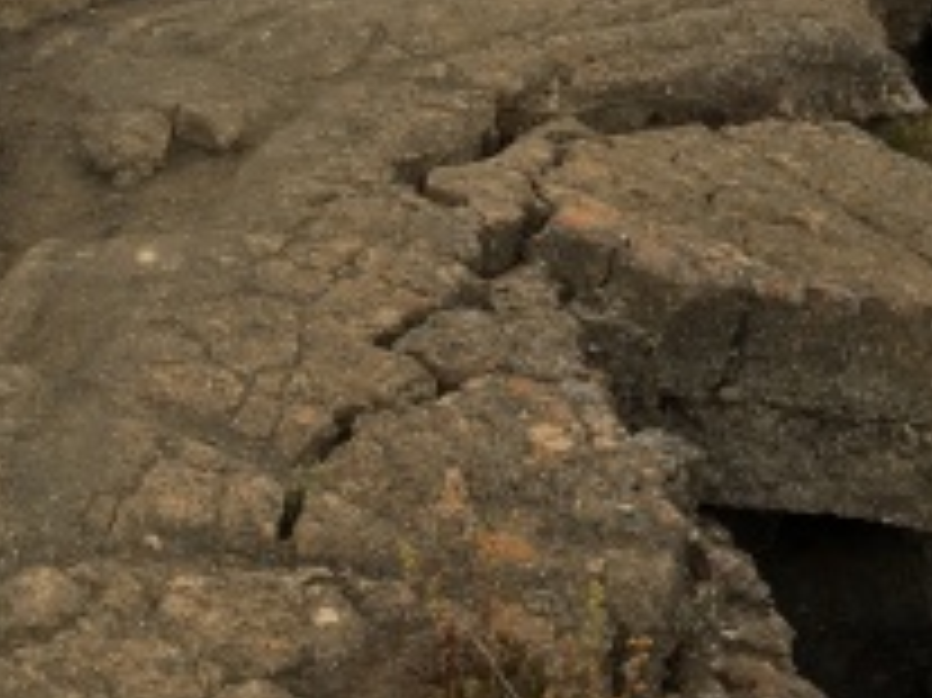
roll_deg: -0.8
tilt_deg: -15.9
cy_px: -18
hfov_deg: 25.2
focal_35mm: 77
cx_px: 615
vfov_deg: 18.6
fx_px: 2072
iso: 25
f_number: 2.2
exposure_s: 1/359
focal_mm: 4.15
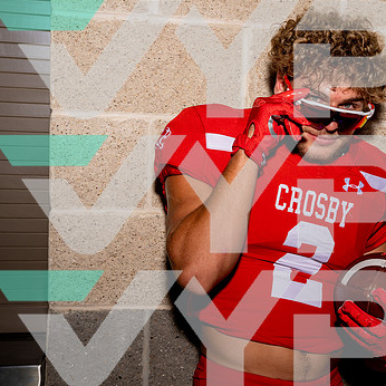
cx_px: 276
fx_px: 845
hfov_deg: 25.5
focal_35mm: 67
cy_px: 195
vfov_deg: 25.7
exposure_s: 1/250
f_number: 8
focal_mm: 47
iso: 100
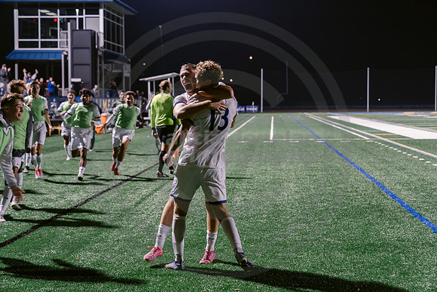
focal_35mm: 70
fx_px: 850
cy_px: 146
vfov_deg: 19.5
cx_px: 218
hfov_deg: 28.8
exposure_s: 1/125
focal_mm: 70
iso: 2500
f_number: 4
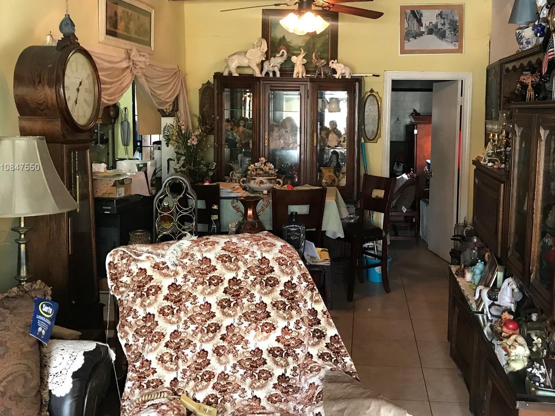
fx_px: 593
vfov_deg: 38.5
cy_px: 168
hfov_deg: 49.8
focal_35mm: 37
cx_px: 334
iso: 80
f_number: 1.8
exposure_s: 1/15
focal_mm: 3.99
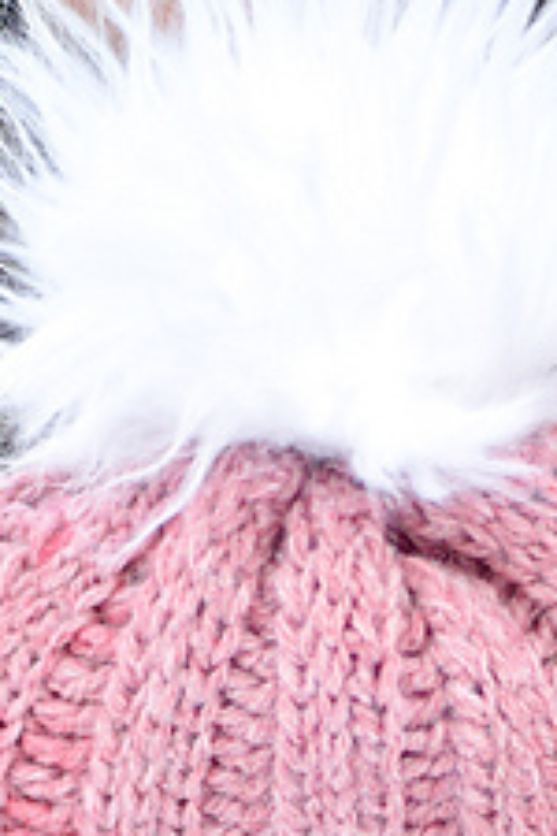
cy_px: 903
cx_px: 351
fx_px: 4943
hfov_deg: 6.4
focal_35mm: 213
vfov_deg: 9.6
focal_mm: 50
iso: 320
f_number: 1.8
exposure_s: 1/400
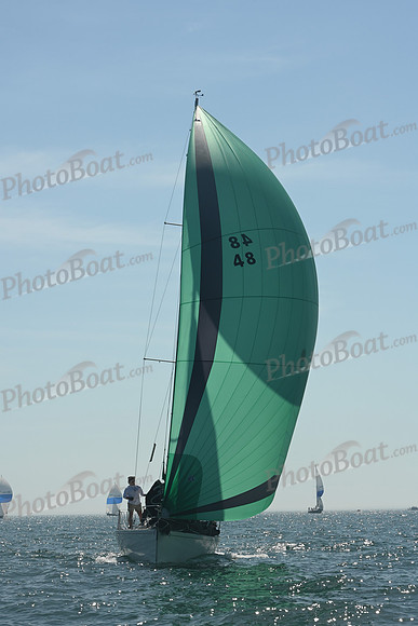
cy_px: 313
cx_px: 209
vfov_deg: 22.1
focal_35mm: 92
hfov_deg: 14.9
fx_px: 1601
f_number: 13
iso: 320
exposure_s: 1/1000
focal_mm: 92
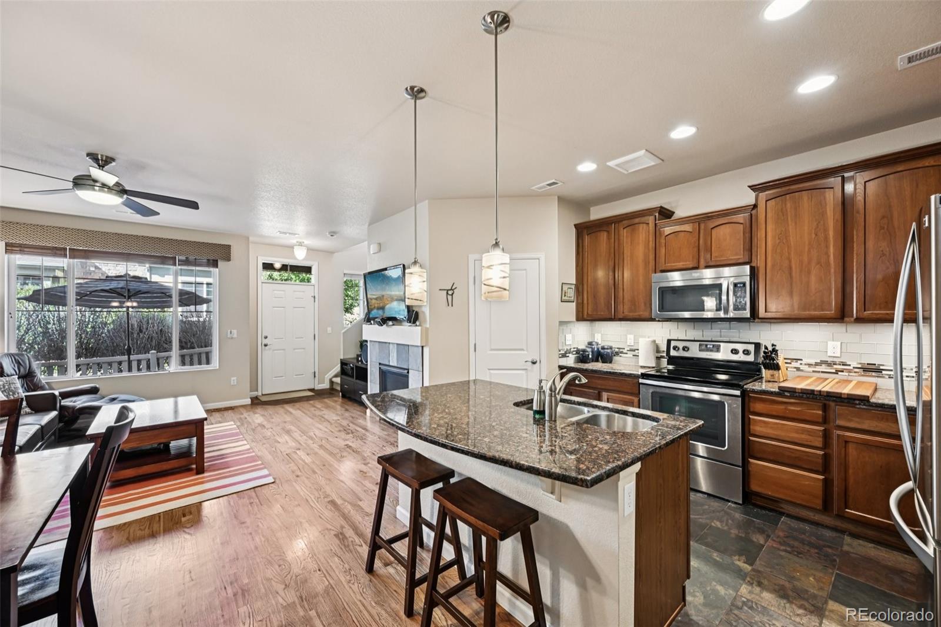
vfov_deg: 81.2
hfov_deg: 104.3
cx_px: 470
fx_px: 366
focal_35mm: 14
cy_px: 314
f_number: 8
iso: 400
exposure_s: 1/8
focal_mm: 14
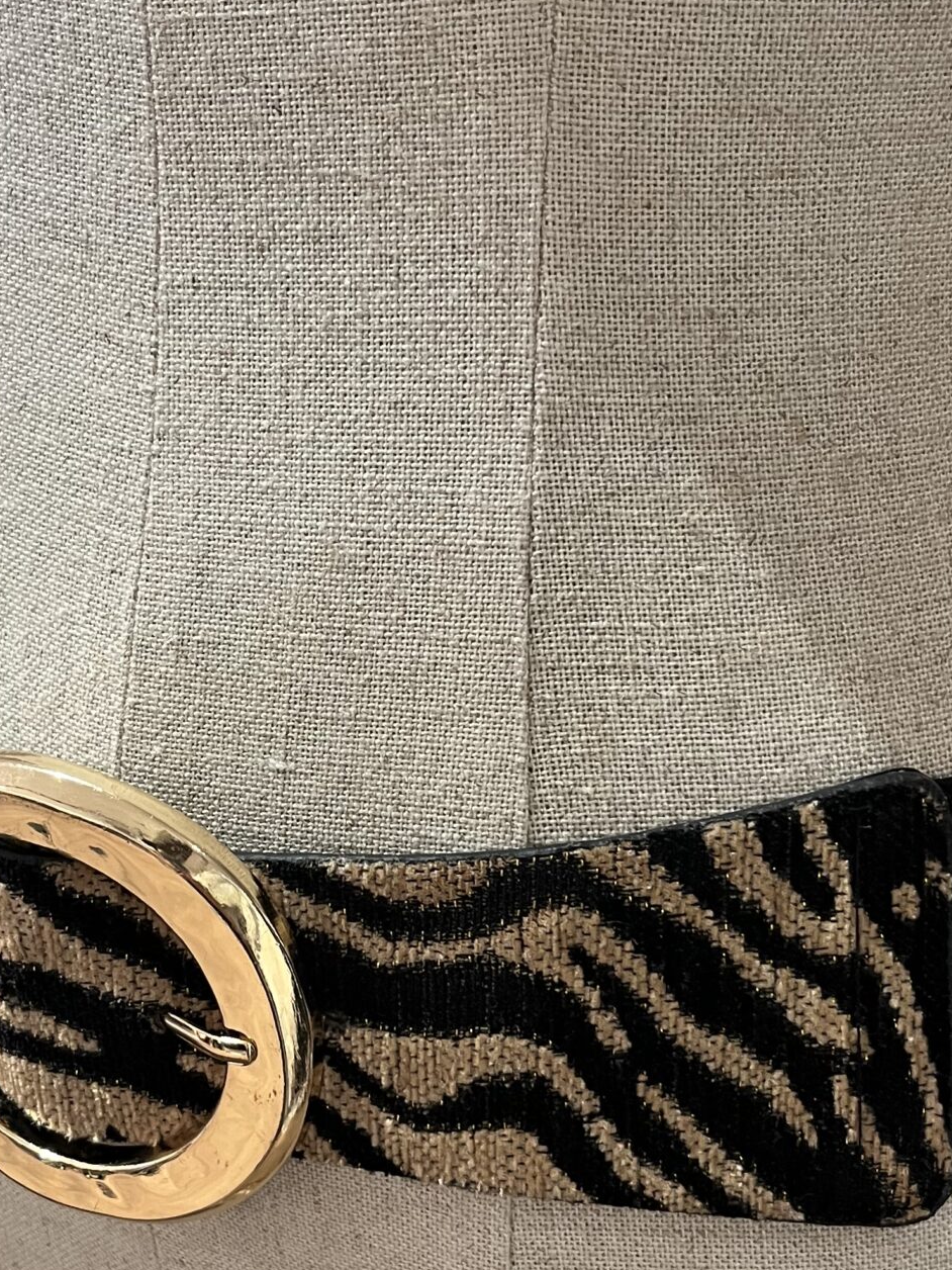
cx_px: 362
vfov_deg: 36.1
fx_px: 1943
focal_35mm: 53
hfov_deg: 27.4
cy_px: 749
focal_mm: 5.1
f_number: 1.6
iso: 125
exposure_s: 1/50
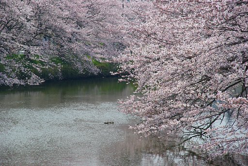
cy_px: 83
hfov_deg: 12.1
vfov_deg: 8.1
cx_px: 124
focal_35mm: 170
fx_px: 1169
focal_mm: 113
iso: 250
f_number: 10
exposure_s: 1/160
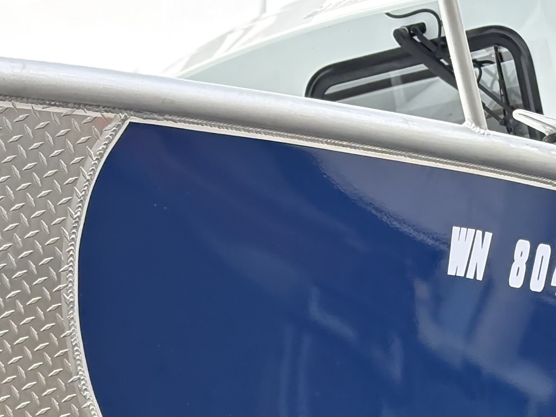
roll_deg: +1.4
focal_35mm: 146
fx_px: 2345
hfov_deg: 13.5
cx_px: 299
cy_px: 563
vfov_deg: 9.9
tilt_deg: +6.8
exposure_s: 1/243
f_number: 1.6
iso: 64
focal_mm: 5.96
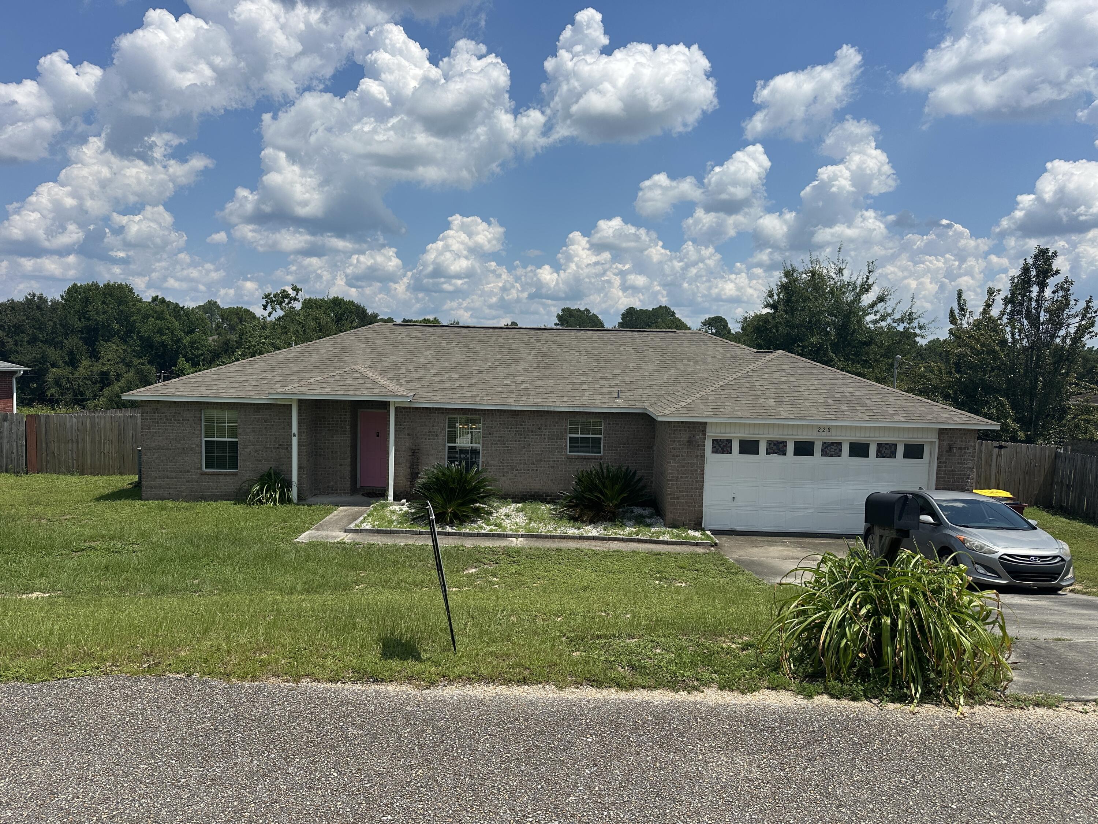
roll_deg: -1.4
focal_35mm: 24
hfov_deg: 71.6
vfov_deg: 56.8
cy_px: 412
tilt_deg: -3.8
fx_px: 761
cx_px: 549
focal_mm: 6.86
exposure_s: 1/7042
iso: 80
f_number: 1.78
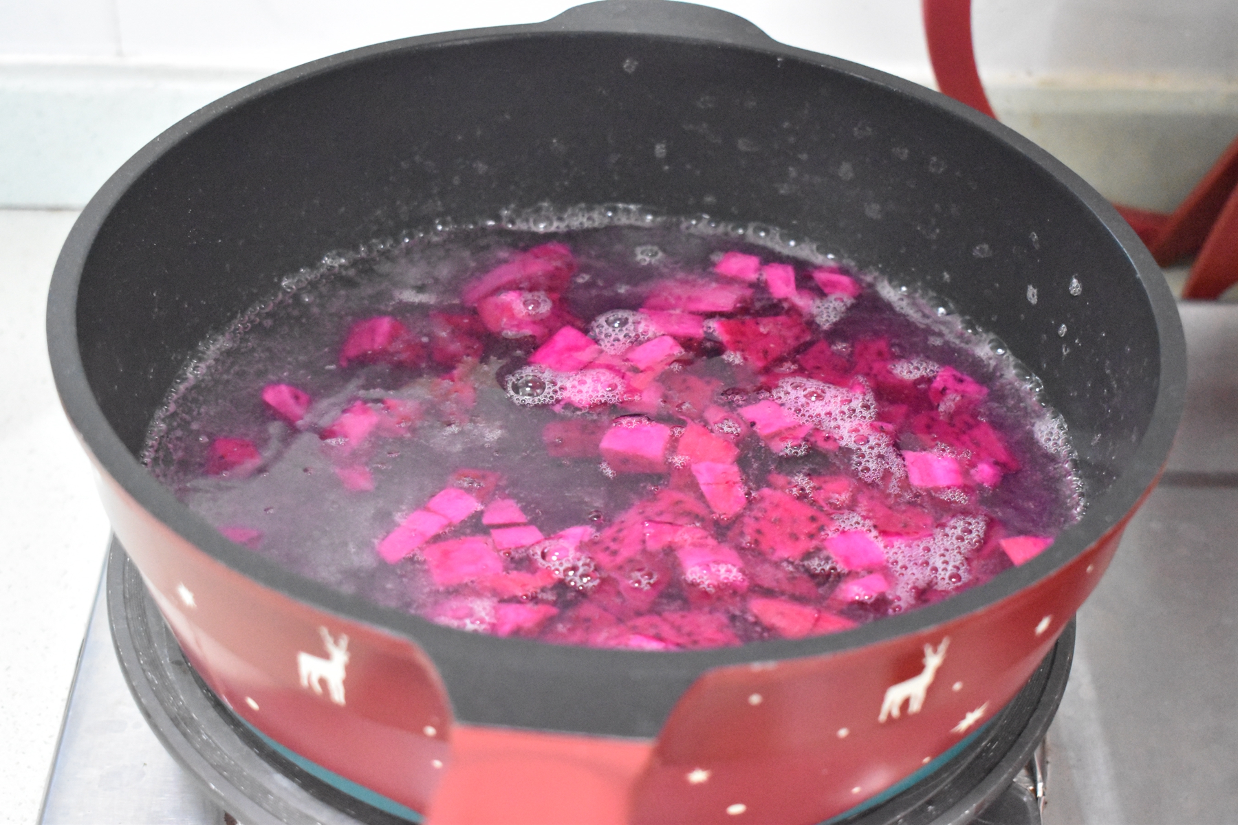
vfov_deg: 22.6
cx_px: 619
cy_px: 412
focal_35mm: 60
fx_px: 2063
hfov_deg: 33.4
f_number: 5
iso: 11400
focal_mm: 40
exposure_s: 1/60
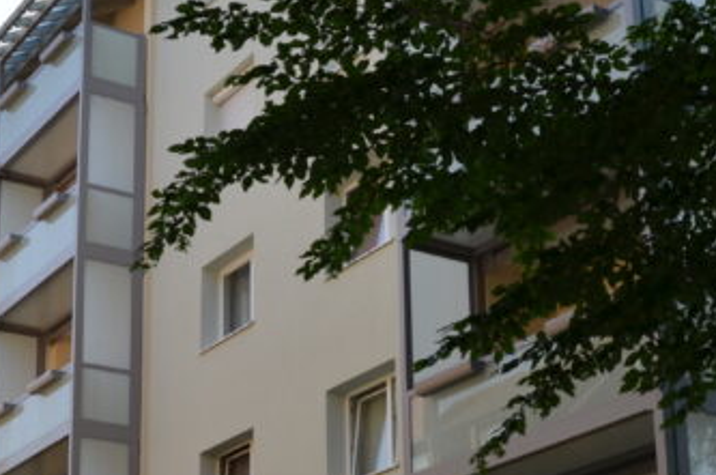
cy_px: 443
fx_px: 1609
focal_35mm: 81
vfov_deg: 16.5
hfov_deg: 25.1
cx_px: 389
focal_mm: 20
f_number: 6.3
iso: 100
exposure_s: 1/250
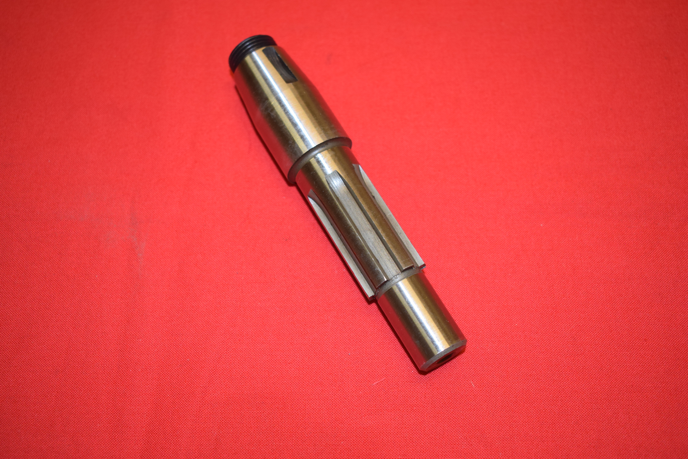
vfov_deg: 29.9
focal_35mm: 45
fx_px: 860
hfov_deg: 43.6
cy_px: 230
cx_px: 344
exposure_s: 1/80
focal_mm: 30
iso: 500
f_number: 5
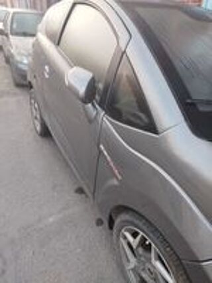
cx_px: 106
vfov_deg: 71.6
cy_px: 142
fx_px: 196
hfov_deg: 56.8
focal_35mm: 24
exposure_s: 1/100
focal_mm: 5.31
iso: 80
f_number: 1.7
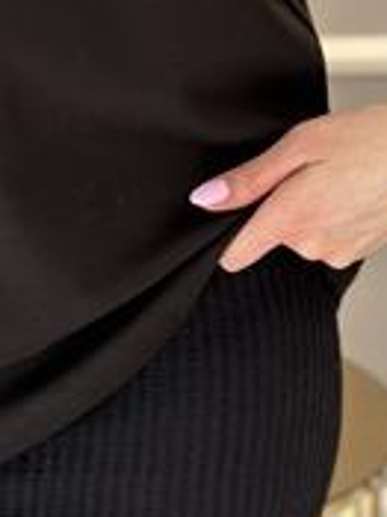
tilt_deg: -6.9
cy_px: -44
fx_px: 2134
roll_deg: +1.4
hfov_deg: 10.3
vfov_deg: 13.5
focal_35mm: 143
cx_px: 9
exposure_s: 1/121
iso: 125
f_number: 1.78
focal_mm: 6.86
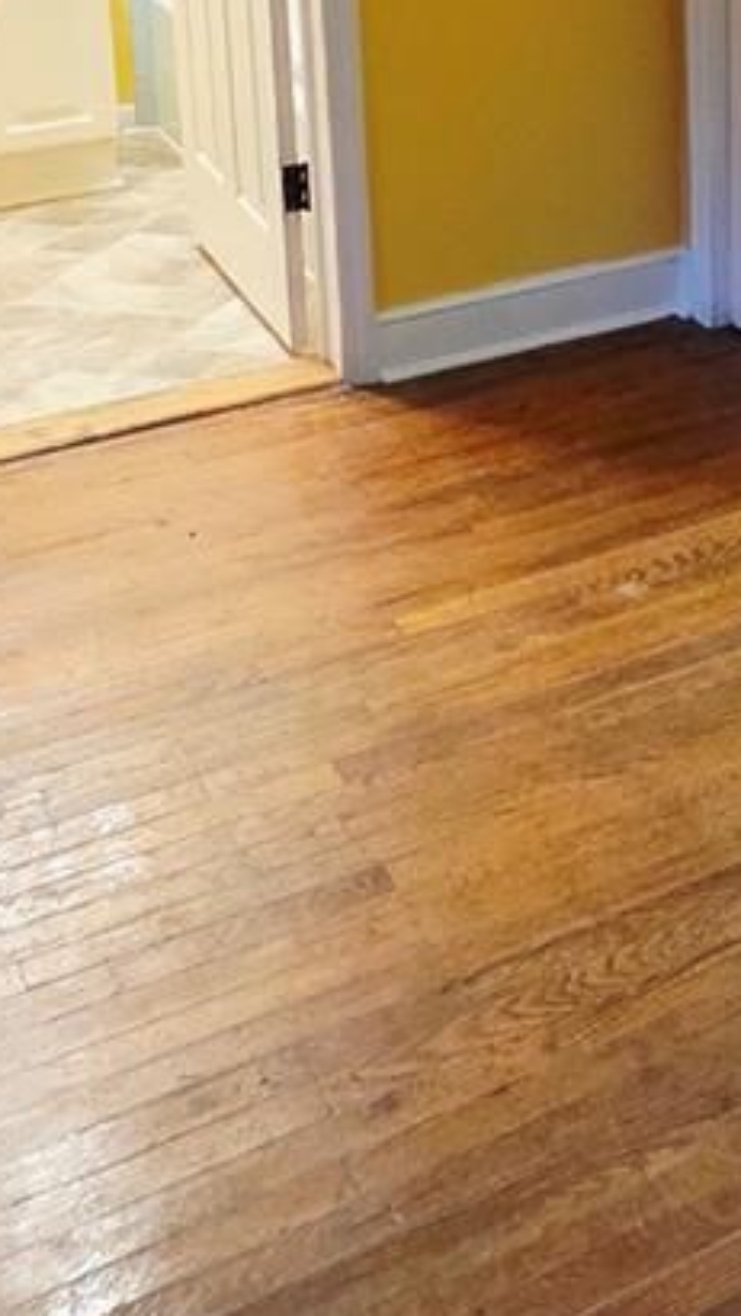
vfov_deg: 35.1
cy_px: -32
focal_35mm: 53
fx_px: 1849
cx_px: 905
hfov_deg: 21.0
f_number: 1.9
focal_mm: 2.2
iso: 800
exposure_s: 1/60.2
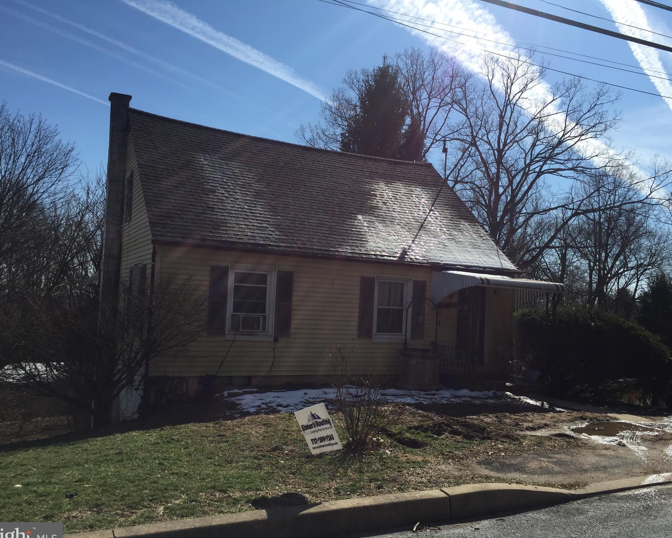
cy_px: 275
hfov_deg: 57.2
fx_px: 617
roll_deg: -3.5
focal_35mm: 31
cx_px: 341
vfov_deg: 47.1
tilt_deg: +2.0
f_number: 2.2
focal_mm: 4.15
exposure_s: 1/3300
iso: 32
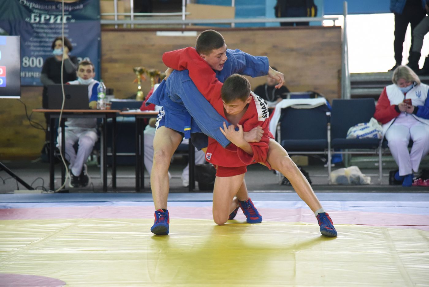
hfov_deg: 17.1
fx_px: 1431
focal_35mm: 120
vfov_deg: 11.4
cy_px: 144
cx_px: 214
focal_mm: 120
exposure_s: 1/400
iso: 6400
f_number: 4
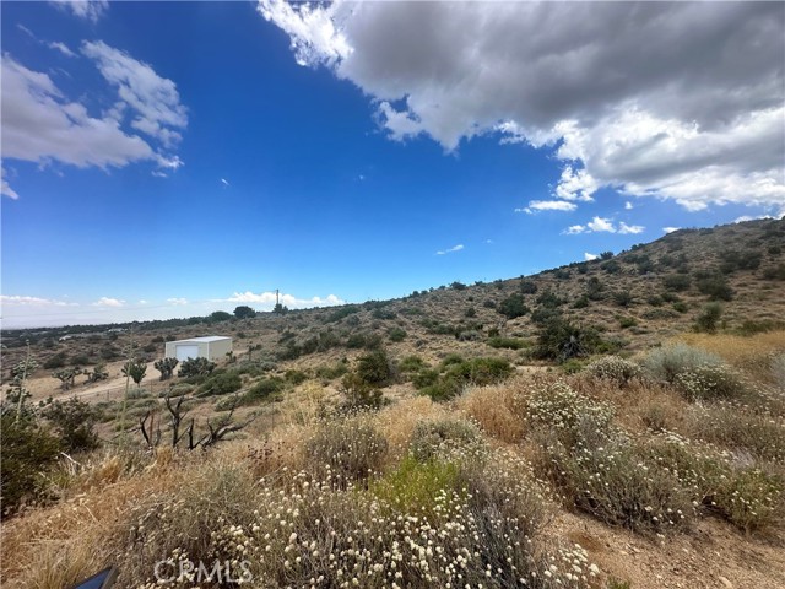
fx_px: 317
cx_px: 392
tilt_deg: +3.1
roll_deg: +0.5
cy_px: 294
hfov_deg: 102.1
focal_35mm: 14
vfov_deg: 85.7
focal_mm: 2.22
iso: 50
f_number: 2.2
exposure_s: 1/1825
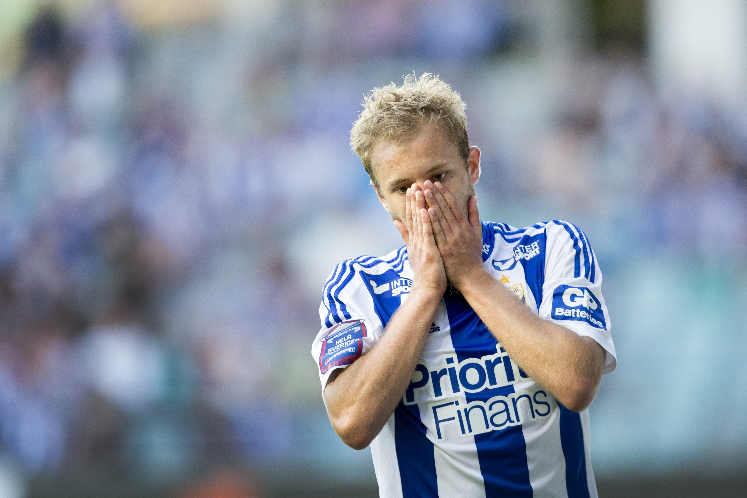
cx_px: 374
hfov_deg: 5.2
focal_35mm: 400
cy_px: 249
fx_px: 8298
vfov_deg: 3.4
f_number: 3.5
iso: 2000
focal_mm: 400
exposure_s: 1/1250
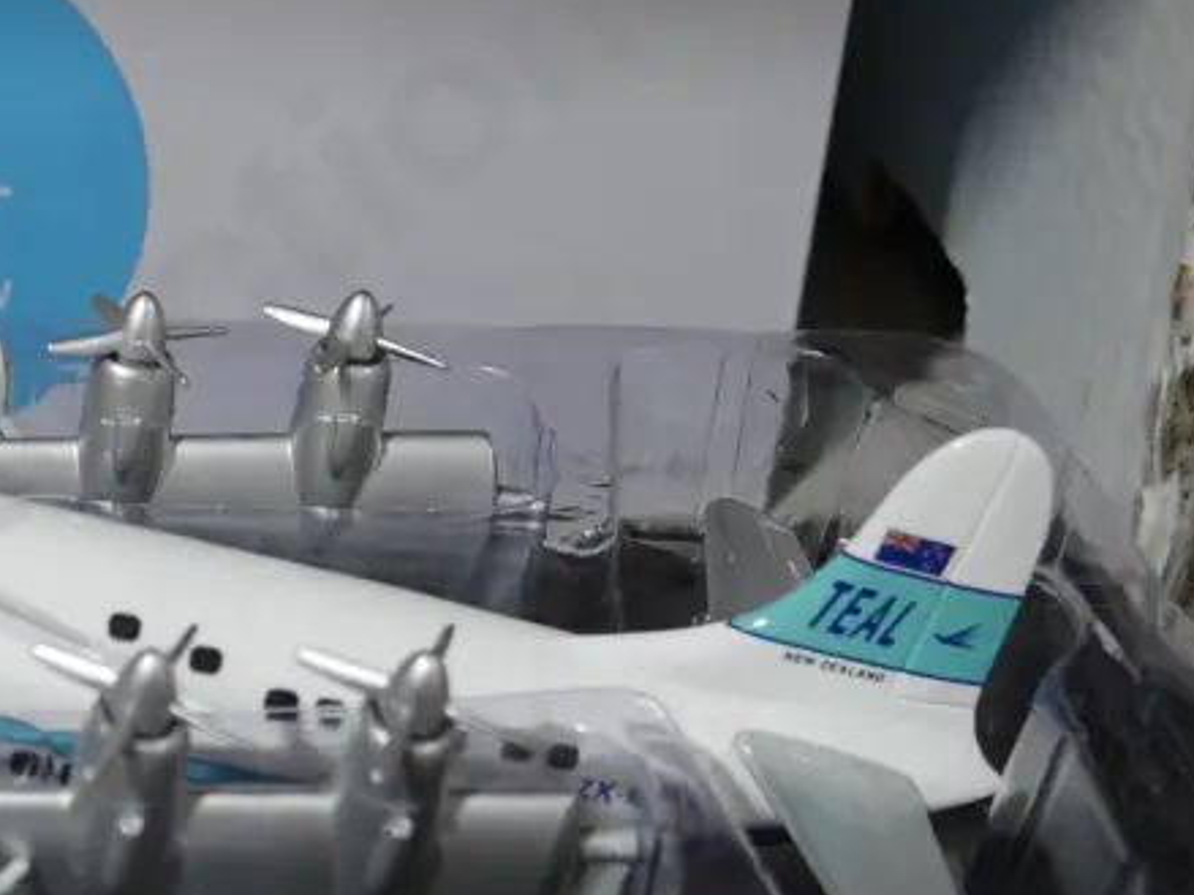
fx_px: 2414
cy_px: 363
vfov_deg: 21.0
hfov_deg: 26.8
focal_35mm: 70
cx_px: 122
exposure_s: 1/60
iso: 320
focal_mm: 15
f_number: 3.6
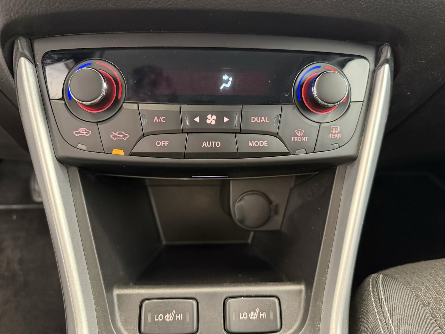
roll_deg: -2.8
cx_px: 222
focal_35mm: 24
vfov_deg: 56.8
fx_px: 309
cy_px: 167
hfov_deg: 71.6
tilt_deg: -33.9
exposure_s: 1/40
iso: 1000
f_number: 1.78
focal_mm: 6.76
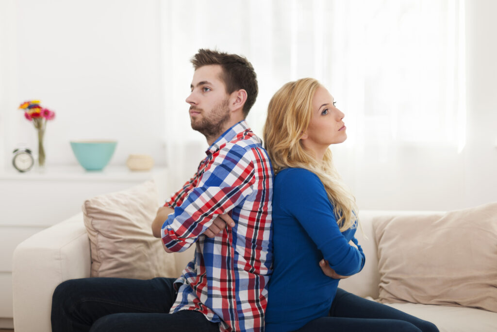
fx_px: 690
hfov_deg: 39.6
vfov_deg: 27.0
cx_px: 248
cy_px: 166
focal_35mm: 50
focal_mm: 50
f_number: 1.6
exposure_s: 1/200
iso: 100
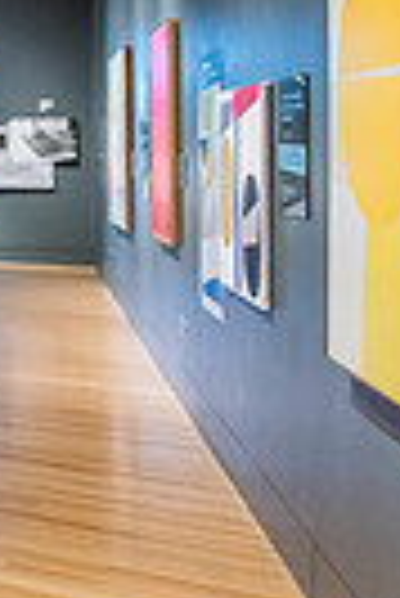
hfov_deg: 14.4
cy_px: 133
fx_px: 1014
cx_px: -566
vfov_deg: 32.1
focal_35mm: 61
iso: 1000
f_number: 2.8
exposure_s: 1/200
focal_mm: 14
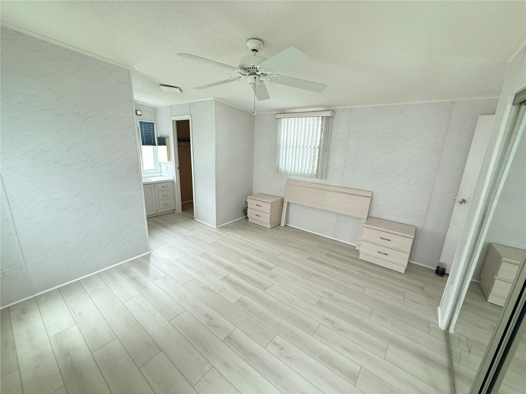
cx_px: 263
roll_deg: -2.4
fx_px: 213
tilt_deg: -13.4
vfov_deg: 85.7
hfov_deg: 102.1
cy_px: 197
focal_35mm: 14
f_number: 2.2
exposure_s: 1/99
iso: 250
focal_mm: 2.22
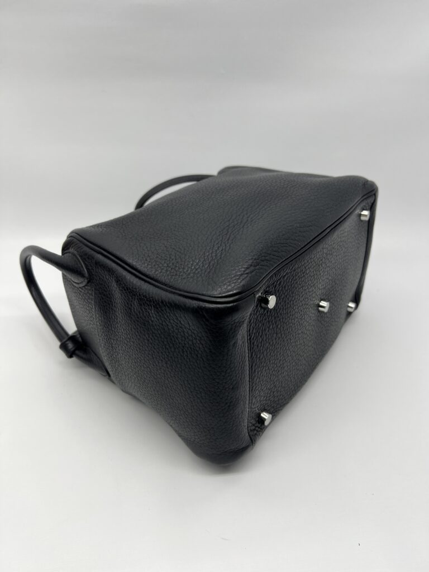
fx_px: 430
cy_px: 286
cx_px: 214
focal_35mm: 26
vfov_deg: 67.3
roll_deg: -3.2
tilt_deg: -31.2
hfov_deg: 53.1
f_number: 1.5
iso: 40
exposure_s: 1/181
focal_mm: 5.7
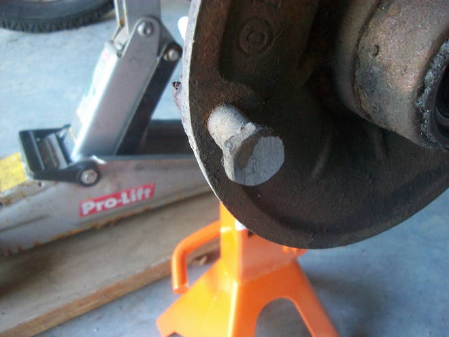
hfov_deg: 56.8
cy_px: 168
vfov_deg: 44.2
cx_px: 224
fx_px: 415
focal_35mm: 32
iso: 160
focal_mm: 5.7
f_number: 2.9
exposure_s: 1/20
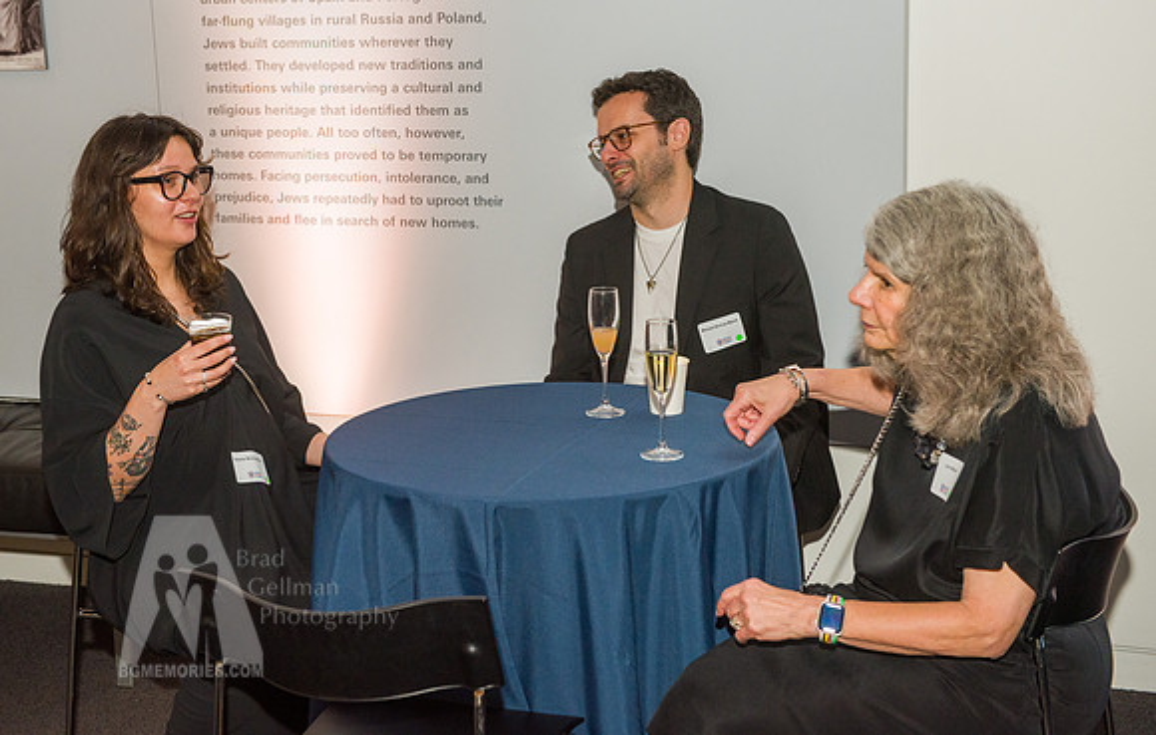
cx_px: 553
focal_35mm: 61
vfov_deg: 21.4
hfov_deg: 33.1
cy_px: 332
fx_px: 1945
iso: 1600
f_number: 5
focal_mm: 58
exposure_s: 1/100
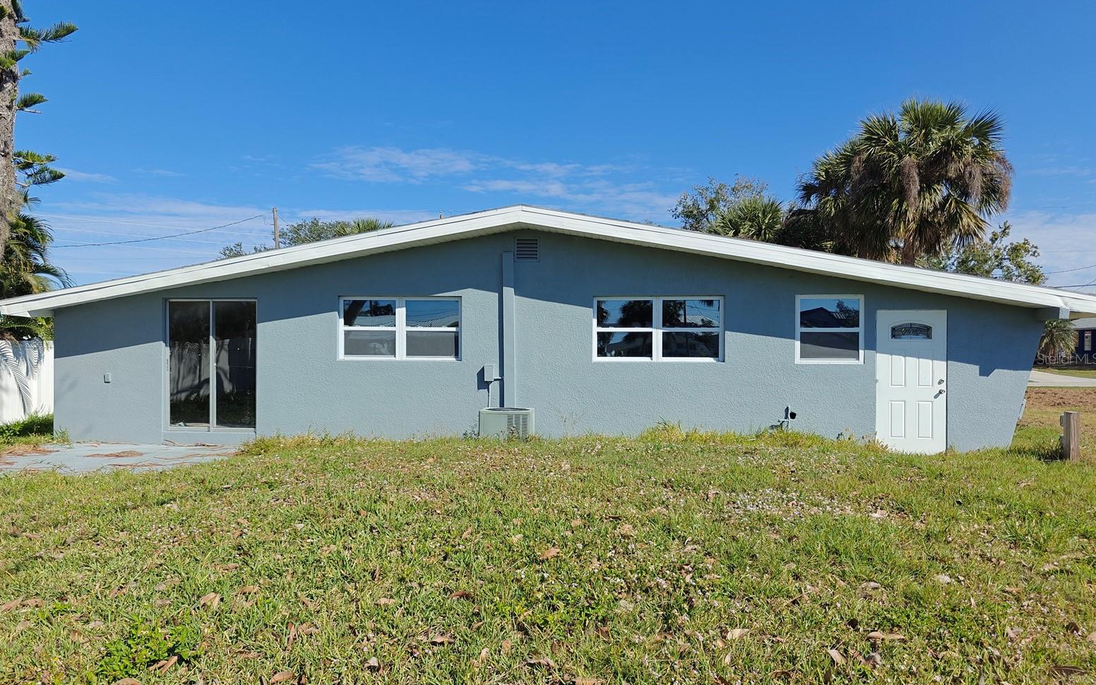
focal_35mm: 25
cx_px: 541
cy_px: 358
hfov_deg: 72.5
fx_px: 747
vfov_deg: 49.3
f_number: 1.6
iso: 50
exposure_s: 1/3137
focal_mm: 6.06
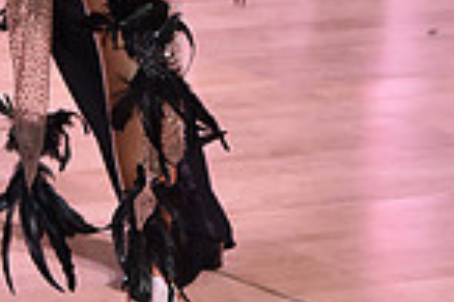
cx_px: 51
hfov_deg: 5.5
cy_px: -246
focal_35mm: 378
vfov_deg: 3.6
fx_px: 4762
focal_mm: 95
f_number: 5
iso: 1600
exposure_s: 1/250
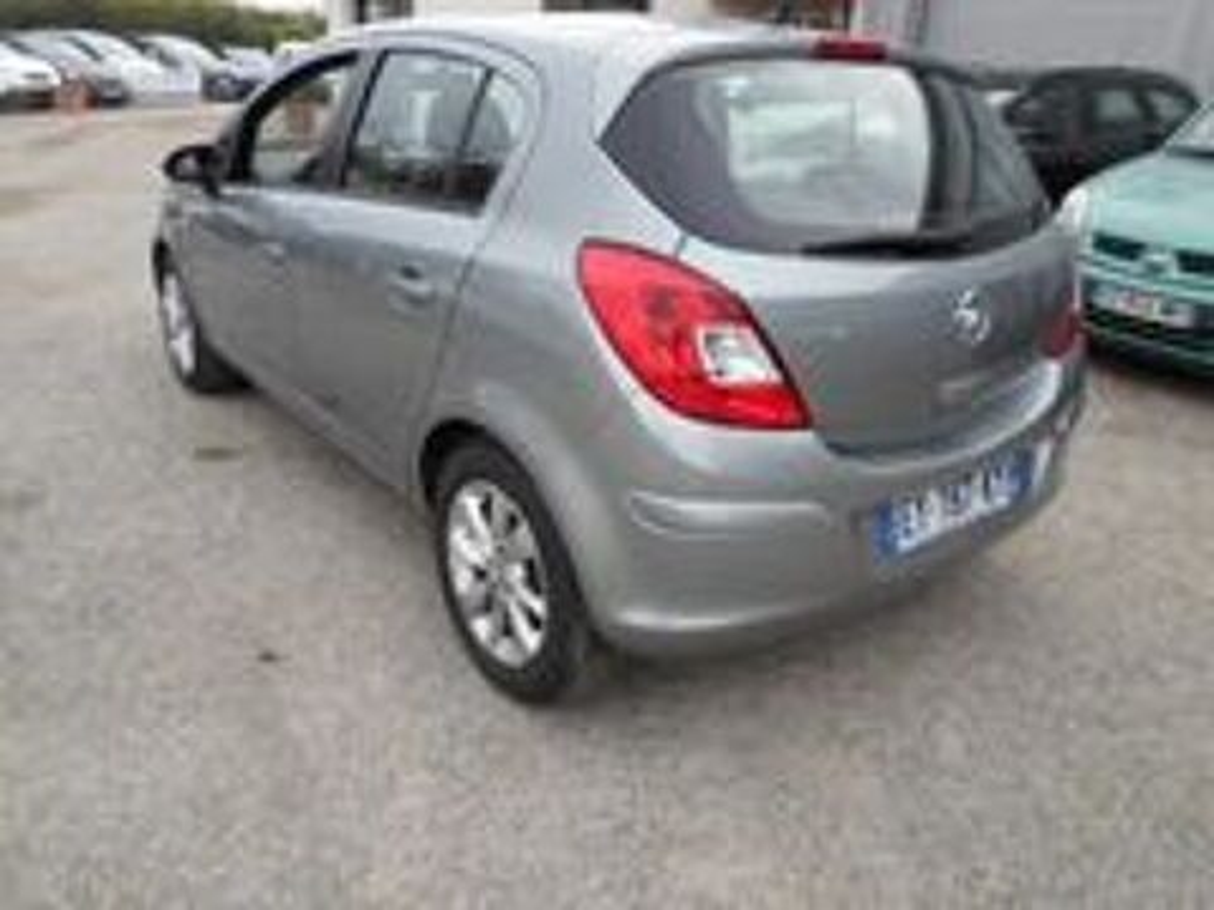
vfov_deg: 54.9
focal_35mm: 25
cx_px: 607
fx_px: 877
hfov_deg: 69.4
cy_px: 455
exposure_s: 1/90
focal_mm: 4.5
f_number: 2.5
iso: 80
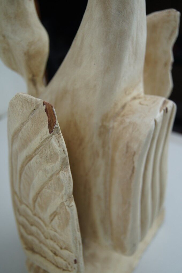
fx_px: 342
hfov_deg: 29.8
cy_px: 136
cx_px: 91
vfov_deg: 43.7
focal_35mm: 45
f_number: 4.5
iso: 160
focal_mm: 30
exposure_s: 1/160
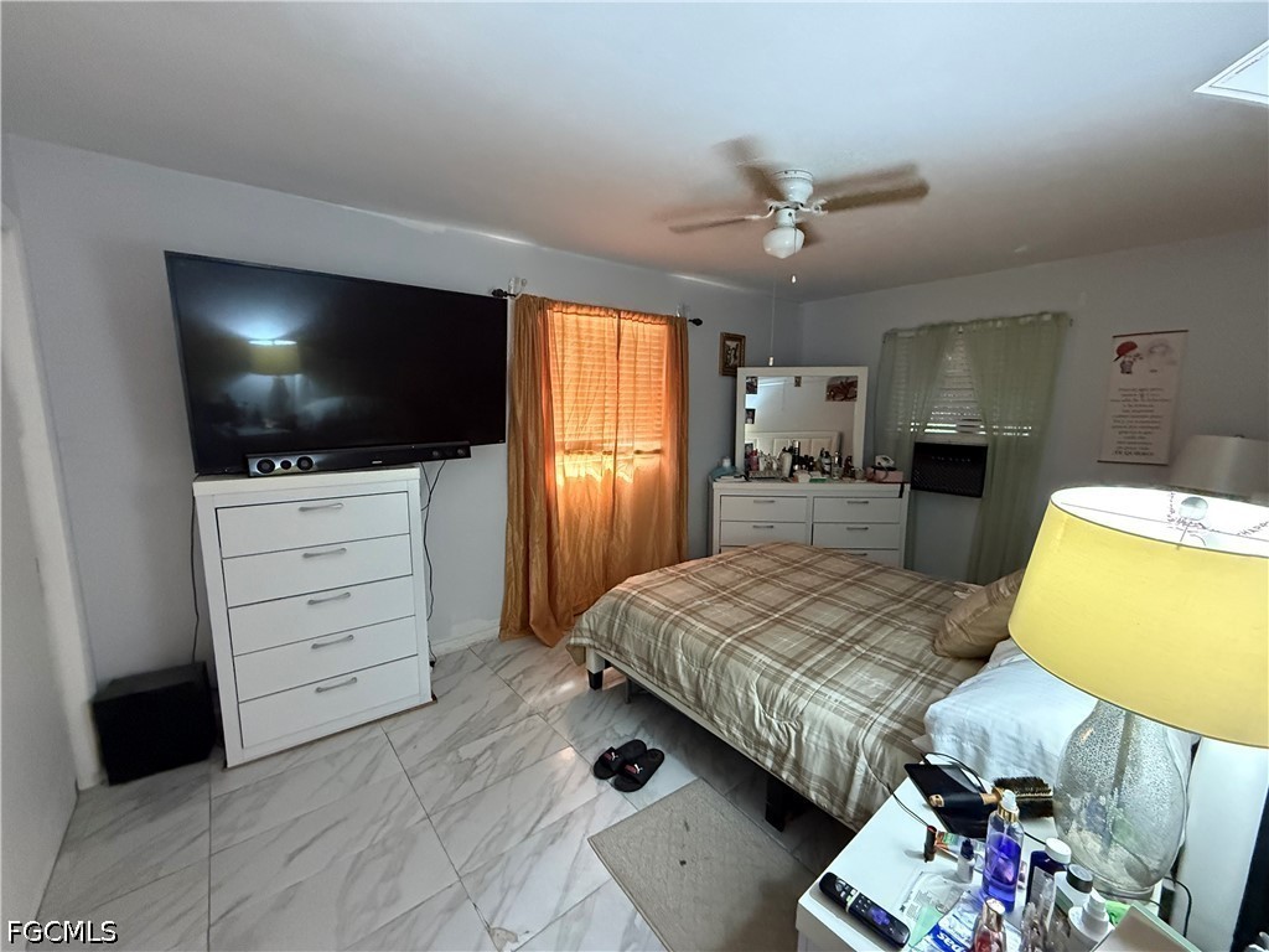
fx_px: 513
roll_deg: -0.3
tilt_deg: -8.5
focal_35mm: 14
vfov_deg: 85.7
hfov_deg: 102.1
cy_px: 476
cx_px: 634
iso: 1000
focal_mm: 2.22
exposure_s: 1/60
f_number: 2.2
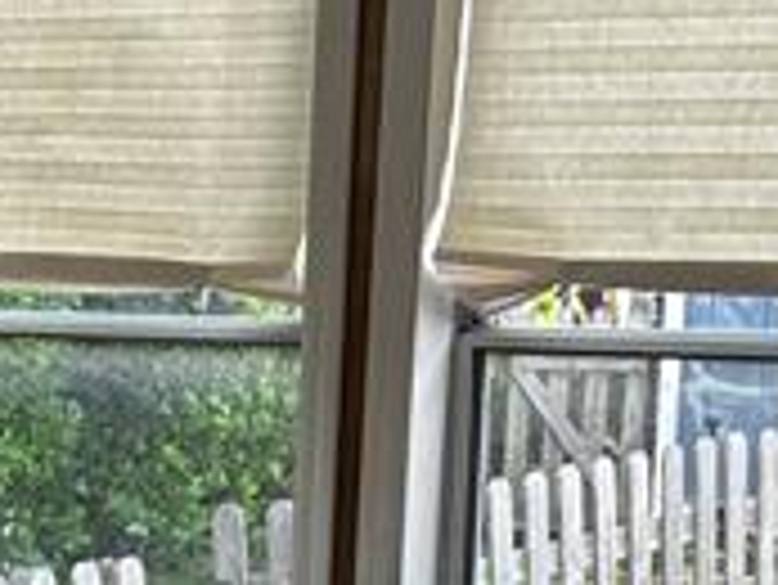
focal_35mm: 142
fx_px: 3194
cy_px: 918
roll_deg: +0.1
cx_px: -247
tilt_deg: -13.1
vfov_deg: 10.1
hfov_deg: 13.4
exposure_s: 1/121
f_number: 1.78
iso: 64
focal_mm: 6.86
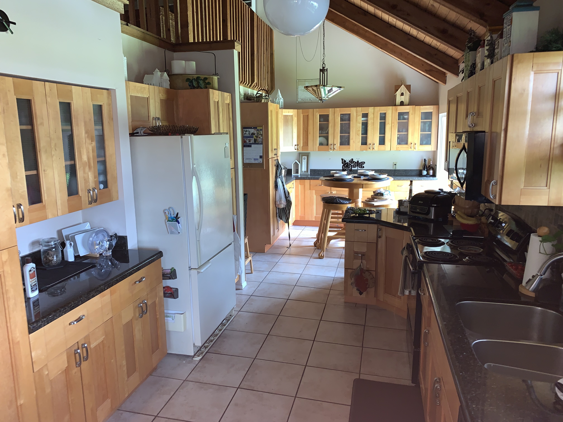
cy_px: 211
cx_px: 282
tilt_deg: -10.6
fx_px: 423
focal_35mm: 26
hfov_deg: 67.3
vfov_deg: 53.1
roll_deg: +1.5
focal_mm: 4.25
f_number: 1.8
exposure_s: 1/15
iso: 50
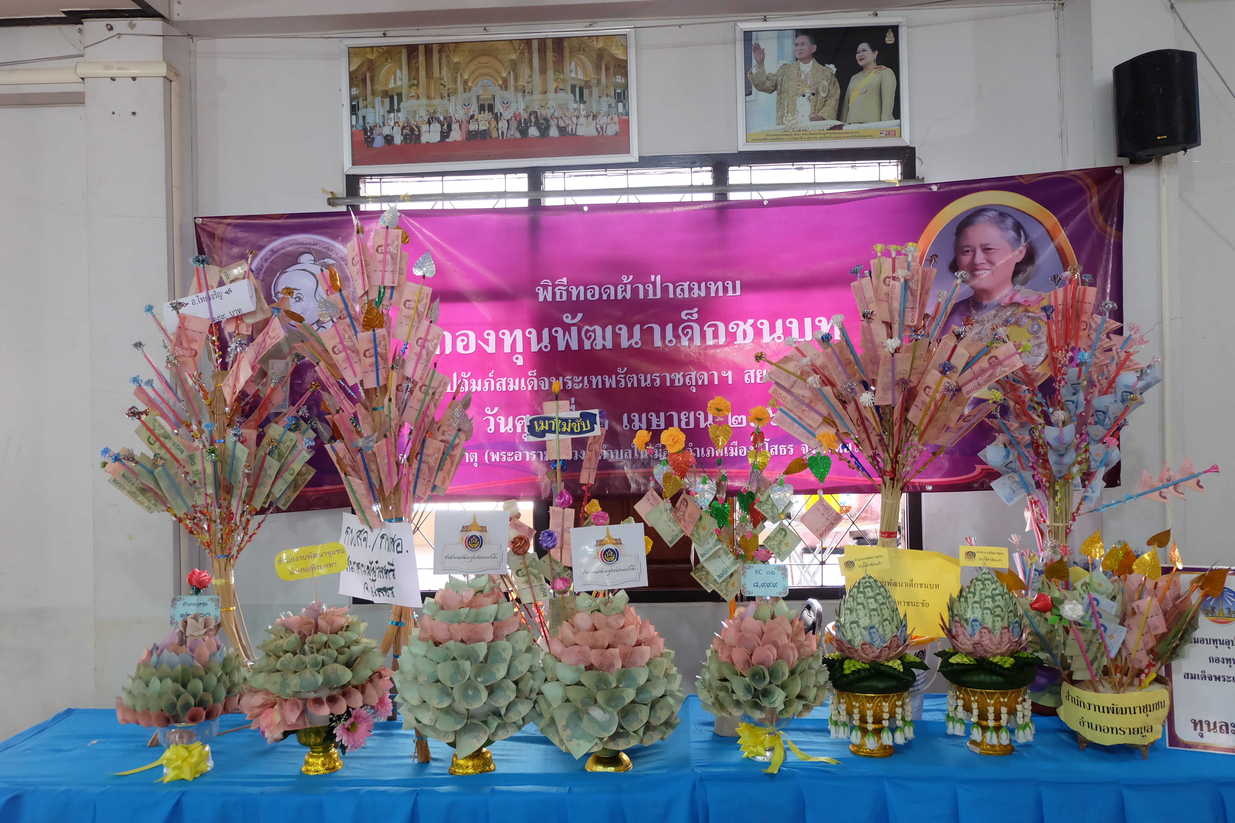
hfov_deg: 67.4
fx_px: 926
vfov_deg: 47.9
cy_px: 412
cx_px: 618
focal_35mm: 27
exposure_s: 1/70
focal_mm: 18.2
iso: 2500
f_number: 3.6
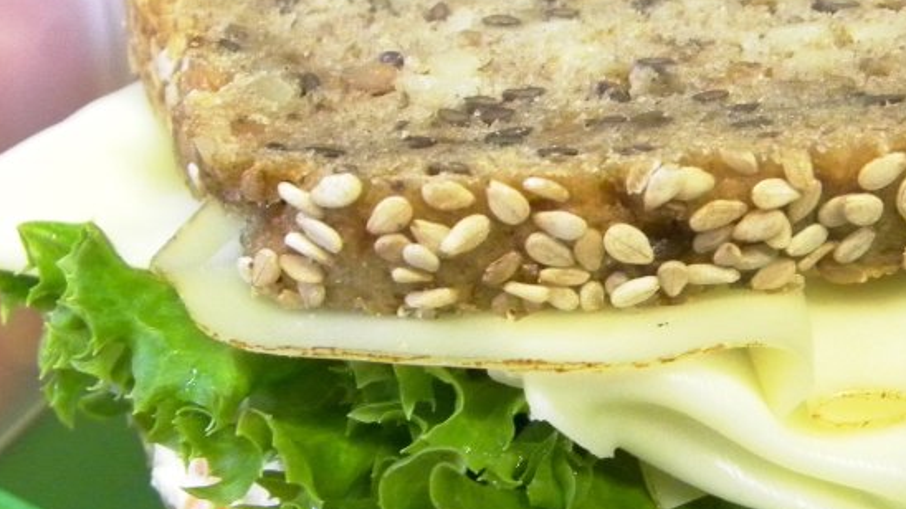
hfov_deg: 33.7
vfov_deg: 19.3
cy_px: 378
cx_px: 542
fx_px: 1489
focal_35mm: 62
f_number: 2.8
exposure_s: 1/57.6
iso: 400
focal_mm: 4.6
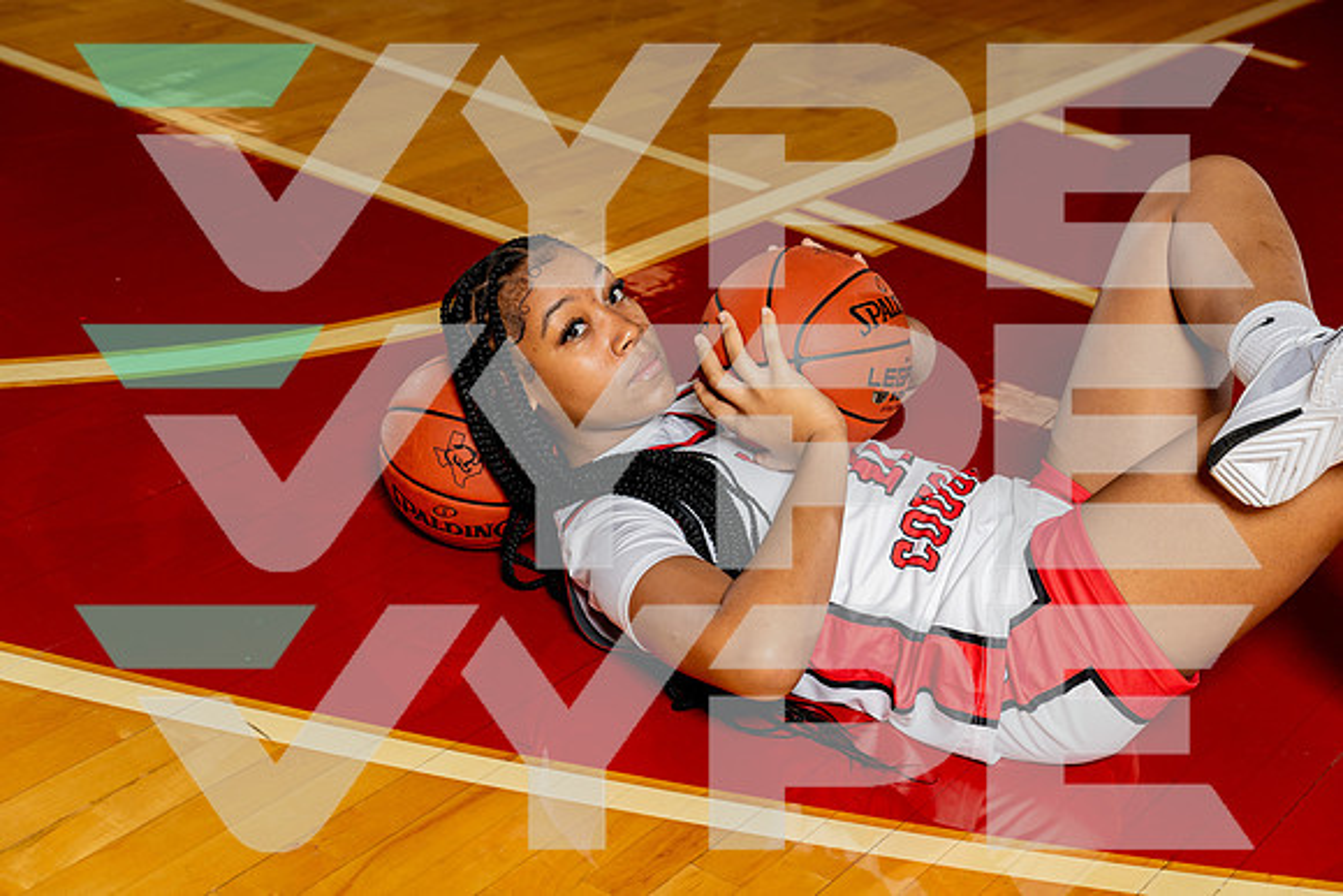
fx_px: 2612
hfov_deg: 28.8
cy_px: 448
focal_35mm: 70
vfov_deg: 19.5
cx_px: 672
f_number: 5.6
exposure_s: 1/250
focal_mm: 70
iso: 400
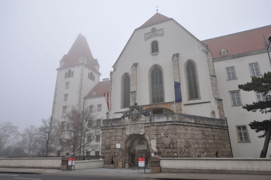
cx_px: 136
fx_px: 192
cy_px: 90
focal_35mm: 26
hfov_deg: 70.5
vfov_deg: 50.3
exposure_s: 1/250
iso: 400
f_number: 8
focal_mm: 17
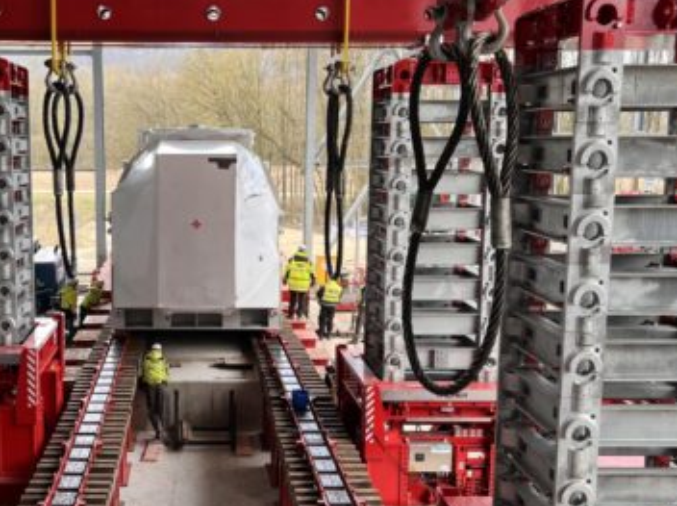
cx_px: 196
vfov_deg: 31.4
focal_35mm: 46
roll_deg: -0.4
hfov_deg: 40.5
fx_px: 898
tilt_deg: -8.2
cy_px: 257
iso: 40
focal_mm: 5.7
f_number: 1.5
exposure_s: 1/121
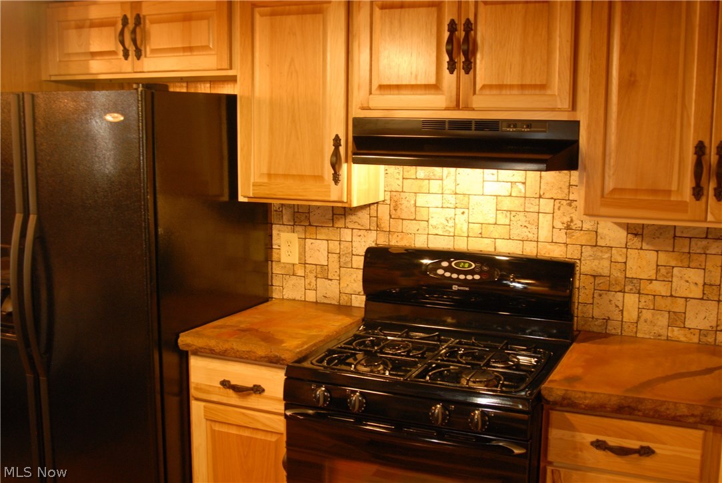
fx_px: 783
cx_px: 361
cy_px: 242
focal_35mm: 39
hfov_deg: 49.5
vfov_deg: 34.3
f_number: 2.8
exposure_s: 1/20
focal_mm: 26
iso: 500
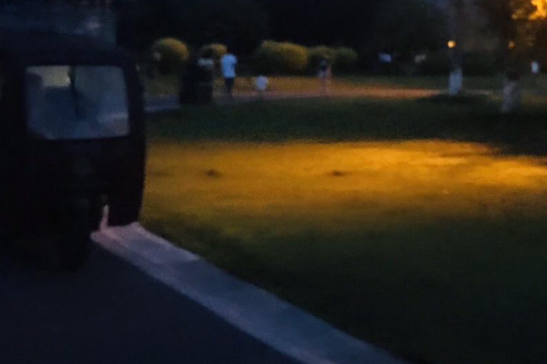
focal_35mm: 73
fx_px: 1109
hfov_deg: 26.6
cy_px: -56
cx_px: 505
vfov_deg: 17.9
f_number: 1.8
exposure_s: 1/6
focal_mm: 3.99
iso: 100
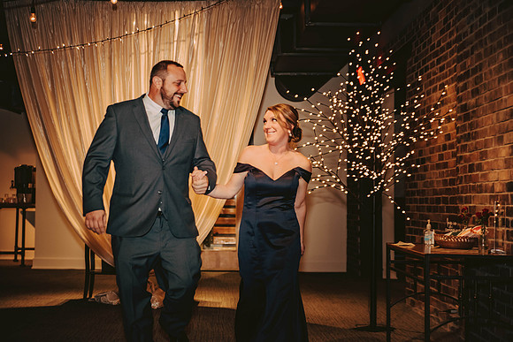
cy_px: 171
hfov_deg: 30.5
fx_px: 941
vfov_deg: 20.6
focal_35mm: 66
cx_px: 256
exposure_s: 1/100
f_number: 3.2
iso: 1250
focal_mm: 66
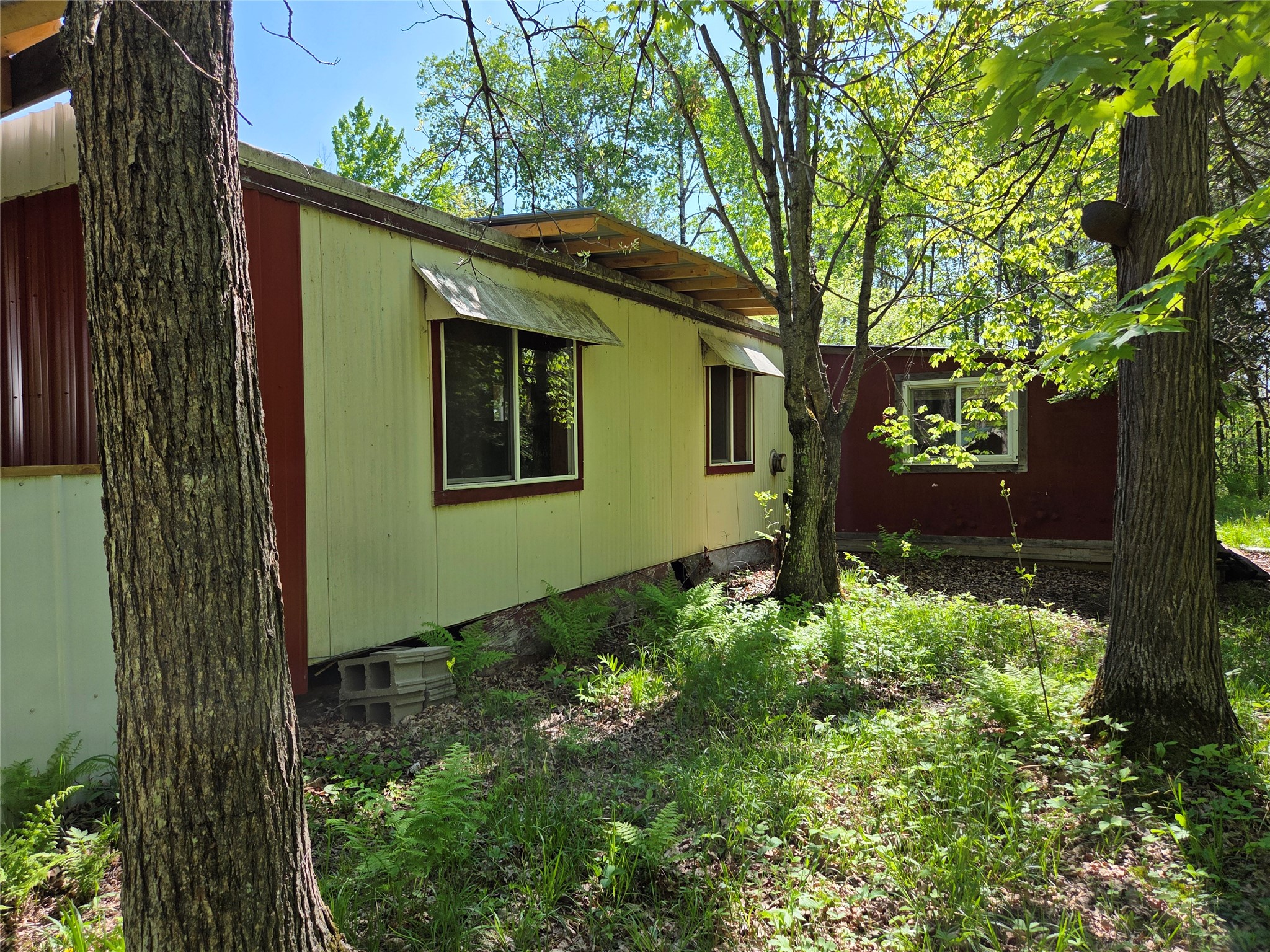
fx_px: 844
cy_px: 476
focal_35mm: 23
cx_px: 635
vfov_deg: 58.9
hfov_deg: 73.9
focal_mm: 5.4
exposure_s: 1/2600
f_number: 1.8
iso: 80
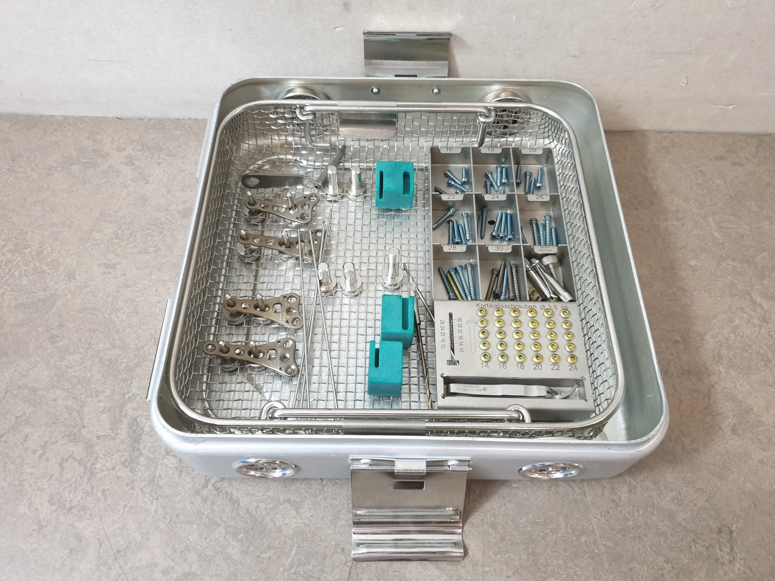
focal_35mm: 26
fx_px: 582
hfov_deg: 67.3
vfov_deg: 53.1
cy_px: 290
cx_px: 388
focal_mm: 4.3
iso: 200
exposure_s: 1/50
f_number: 1.5
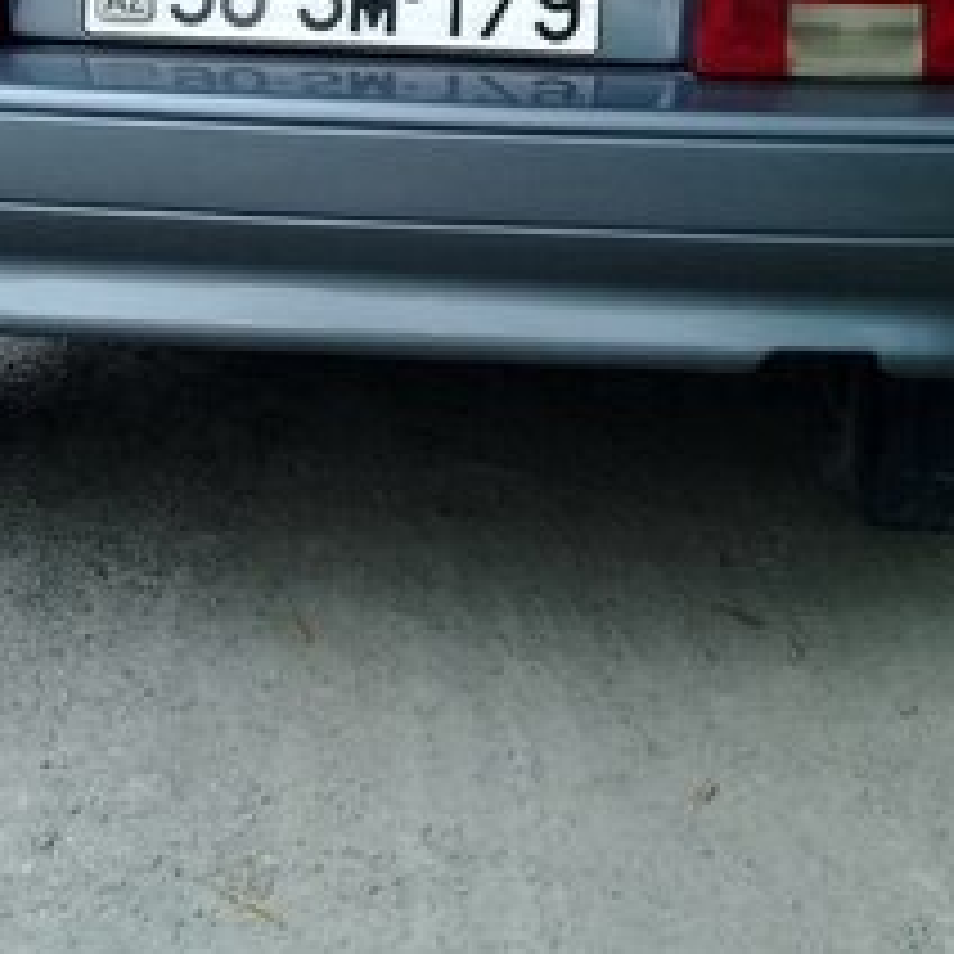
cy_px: -122
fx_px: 1996
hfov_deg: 26.8
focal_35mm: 64
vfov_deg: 24.8
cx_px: 369
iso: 64
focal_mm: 3.3
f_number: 2.2
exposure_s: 1/267
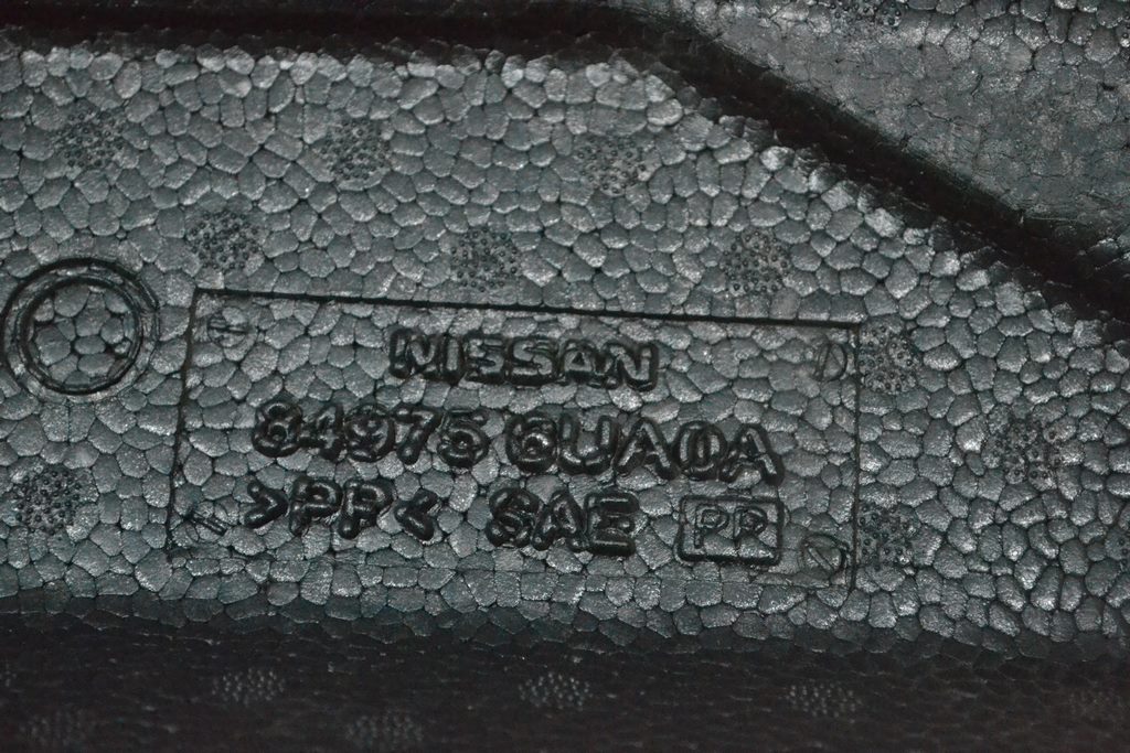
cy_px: 376
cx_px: 565
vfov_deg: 18.2
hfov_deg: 27.0
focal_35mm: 75
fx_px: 2354
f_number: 5.6
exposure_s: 1/800
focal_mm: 50
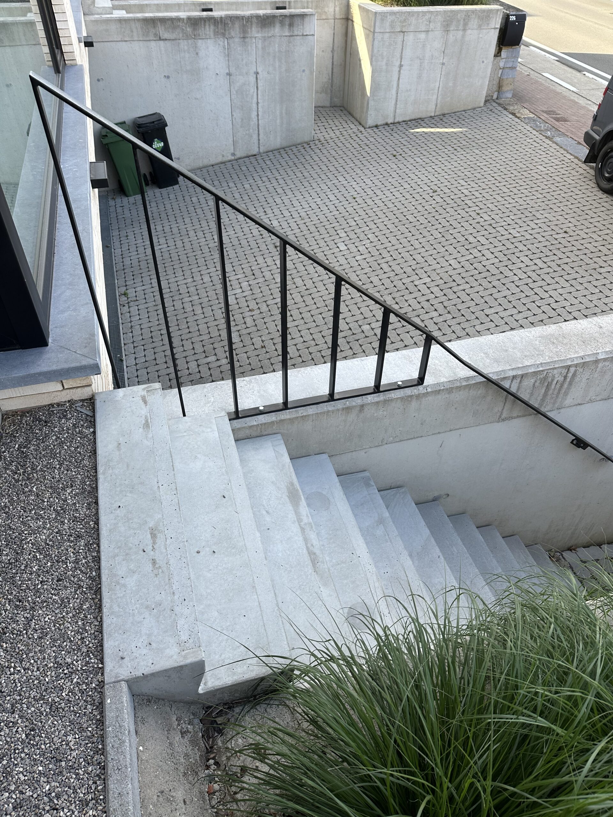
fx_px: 567
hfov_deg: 56.8
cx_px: 306
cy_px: 408
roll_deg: -0.9
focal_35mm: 24
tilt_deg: -42.8
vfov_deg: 71.6
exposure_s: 1/608
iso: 80
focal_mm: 6.86
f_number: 1.78
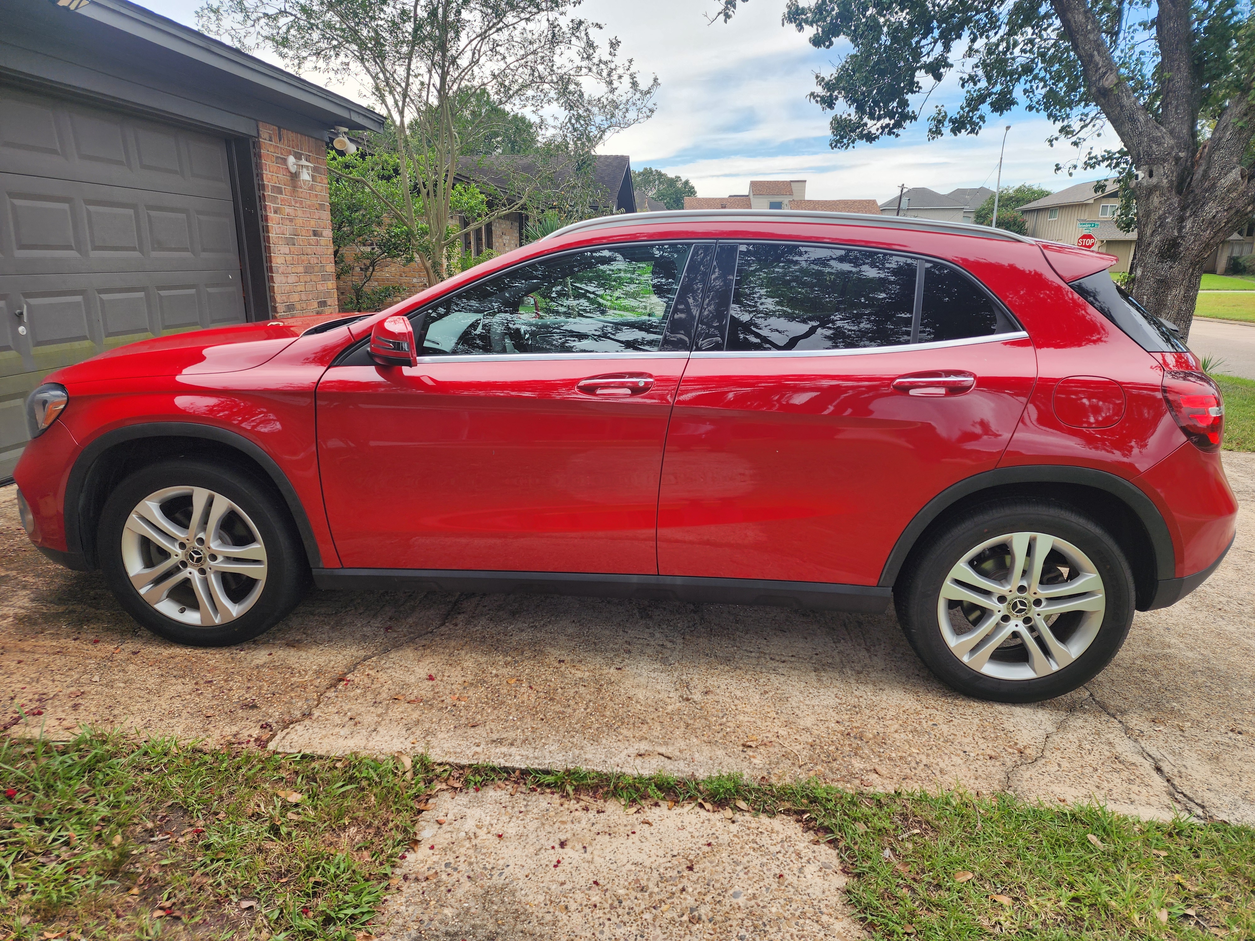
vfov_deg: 58.9
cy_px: 470
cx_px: 628
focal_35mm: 23
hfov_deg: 73.9
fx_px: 834
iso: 12
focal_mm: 6.4
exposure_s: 1/306
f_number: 1.8
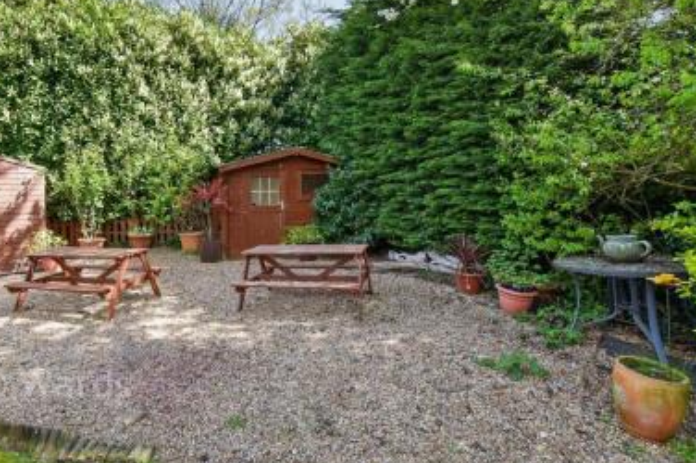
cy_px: 182
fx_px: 367
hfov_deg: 85.5
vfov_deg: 63.8
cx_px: 267
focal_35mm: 19
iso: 320
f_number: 8
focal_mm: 10
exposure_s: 1/160
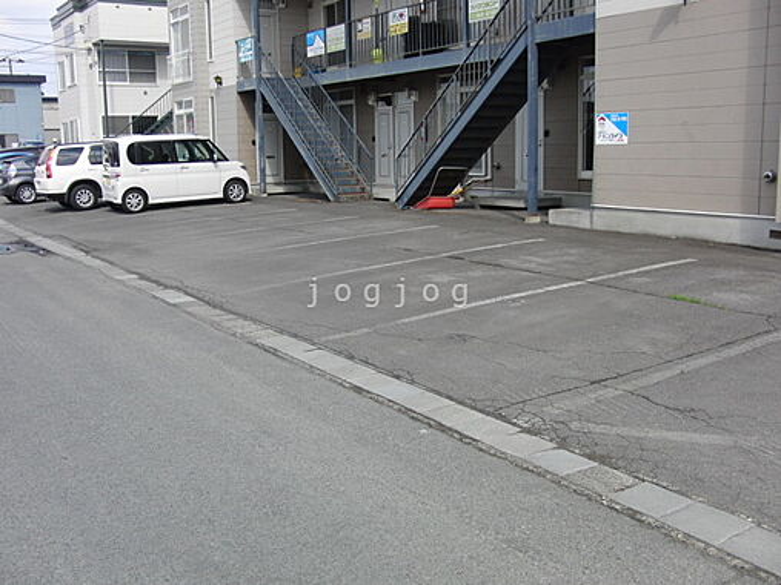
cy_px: 292
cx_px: 390
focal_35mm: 37
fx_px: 835
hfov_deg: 50.1
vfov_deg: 38.7
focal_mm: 6.42
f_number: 3.6
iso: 100
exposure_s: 1/500
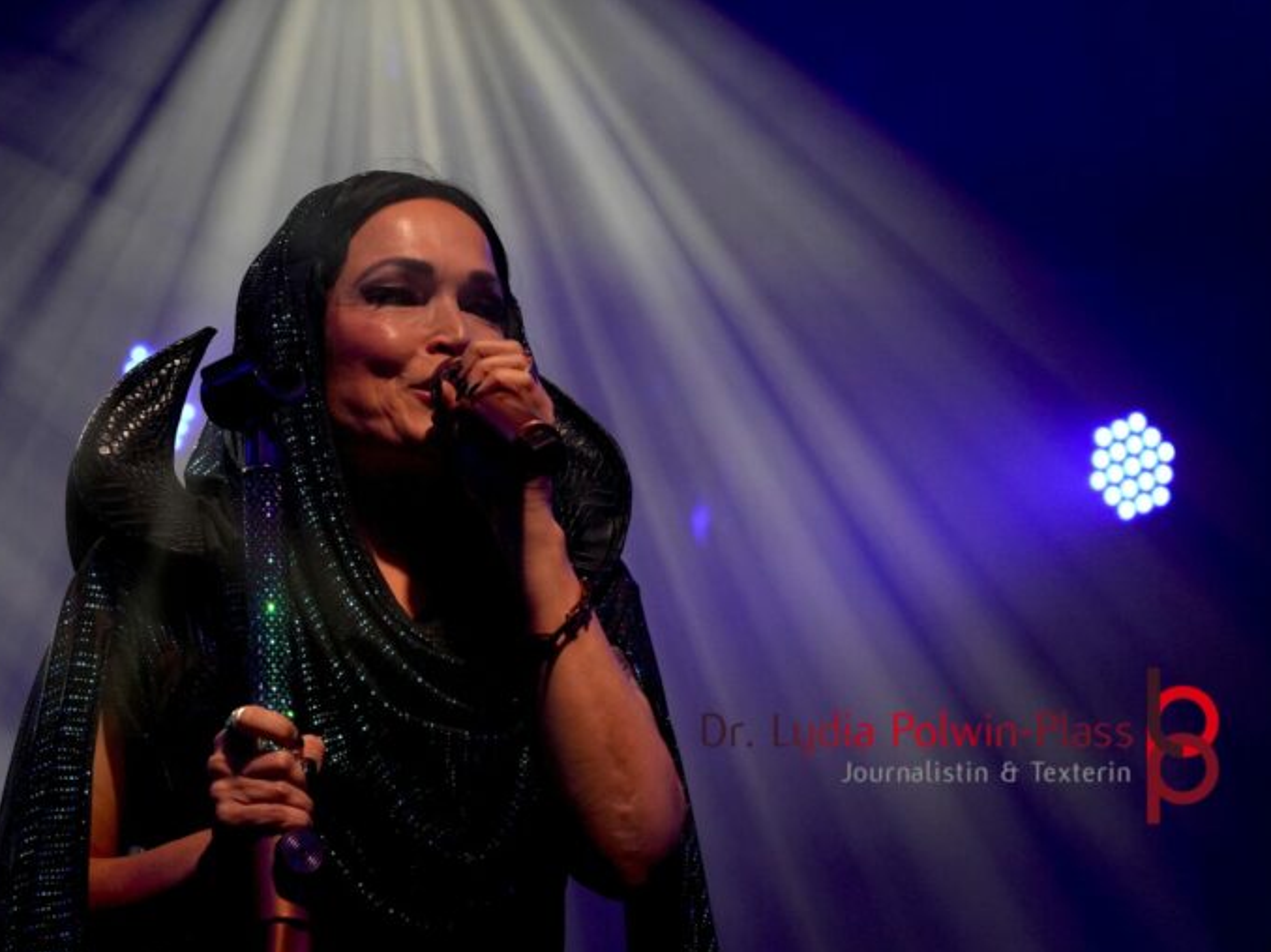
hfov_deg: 14.7
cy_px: 476
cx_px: 576
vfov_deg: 11.1
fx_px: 4918
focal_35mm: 134
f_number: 5
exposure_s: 1/160
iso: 2000
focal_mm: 82
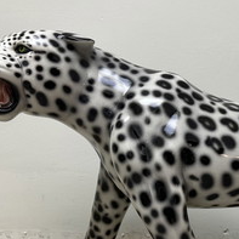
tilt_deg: -7.4
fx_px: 430
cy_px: 173
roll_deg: -1.4
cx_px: 229
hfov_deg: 29.4
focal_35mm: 55
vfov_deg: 30.7
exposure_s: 1/50
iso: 160
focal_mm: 6.86
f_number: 1.78
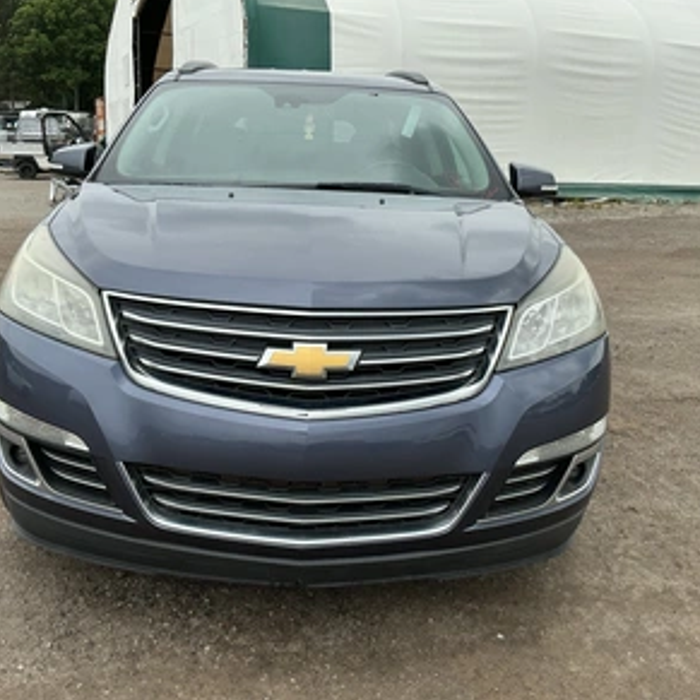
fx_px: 778
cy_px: 342
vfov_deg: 48.4
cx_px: 305
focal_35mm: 34
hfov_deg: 48.3
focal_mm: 3
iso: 25
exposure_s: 1/1195
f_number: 1.8
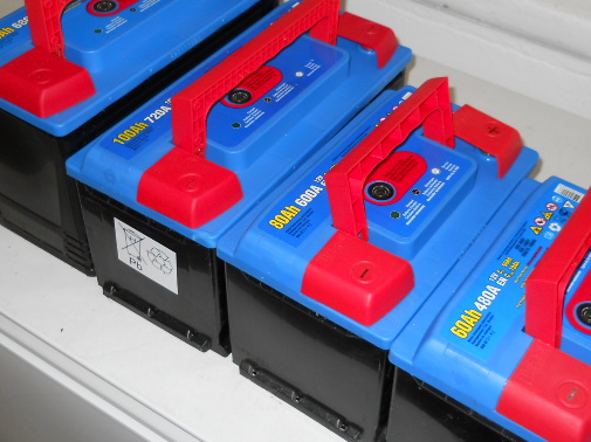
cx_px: 348
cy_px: 181
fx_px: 887
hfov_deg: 36.7
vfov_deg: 27.9
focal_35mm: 52
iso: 100
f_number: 3.1
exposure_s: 1/30
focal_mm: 6.72
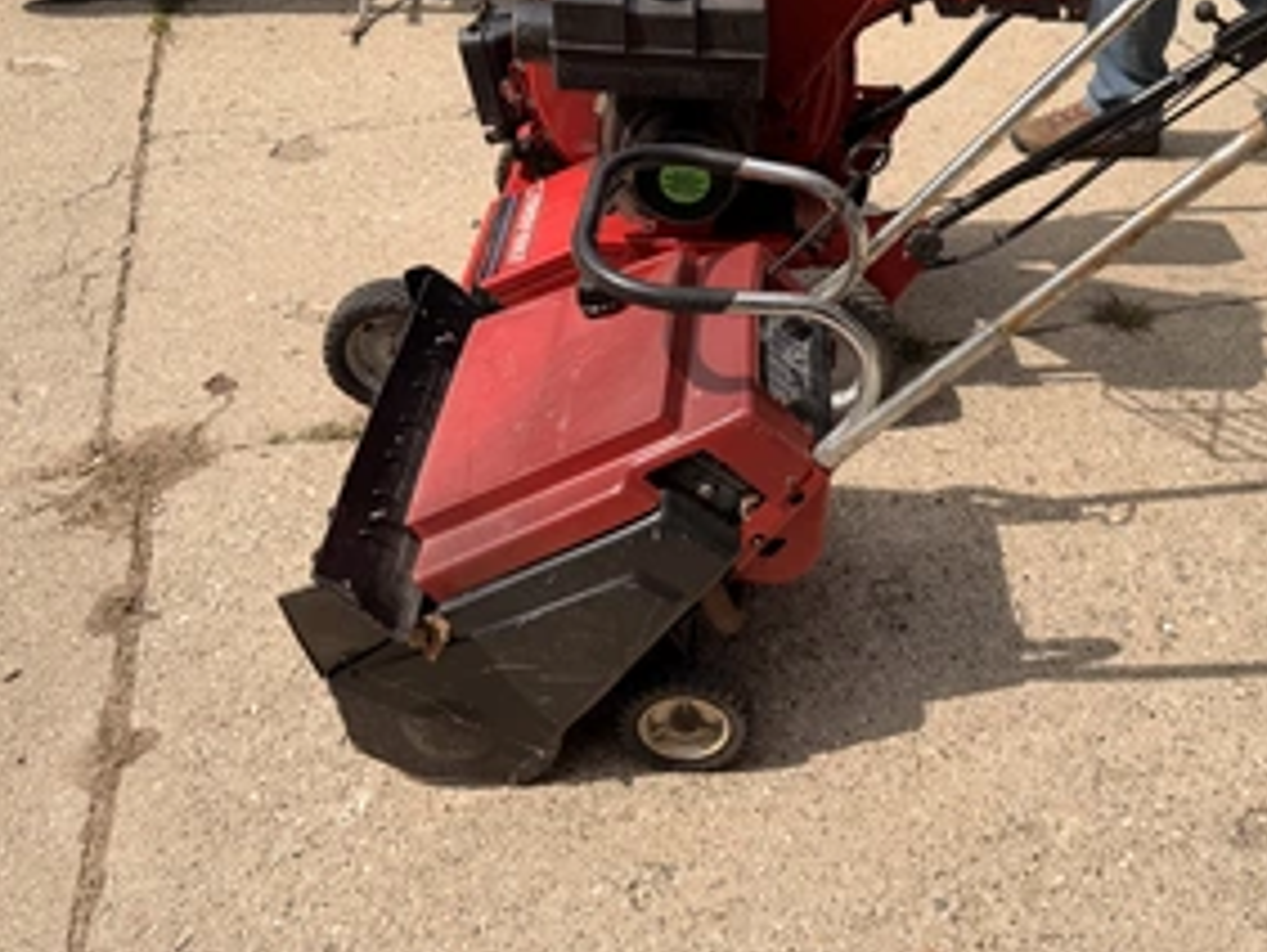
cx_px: 804
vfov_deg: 41.5
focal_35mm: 34
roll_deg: -1.1
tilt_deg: -31.5
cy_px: 350
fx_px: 1246
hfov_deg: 53.2
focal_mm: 6.76
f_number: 1.78
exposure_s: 1/4975
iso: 80
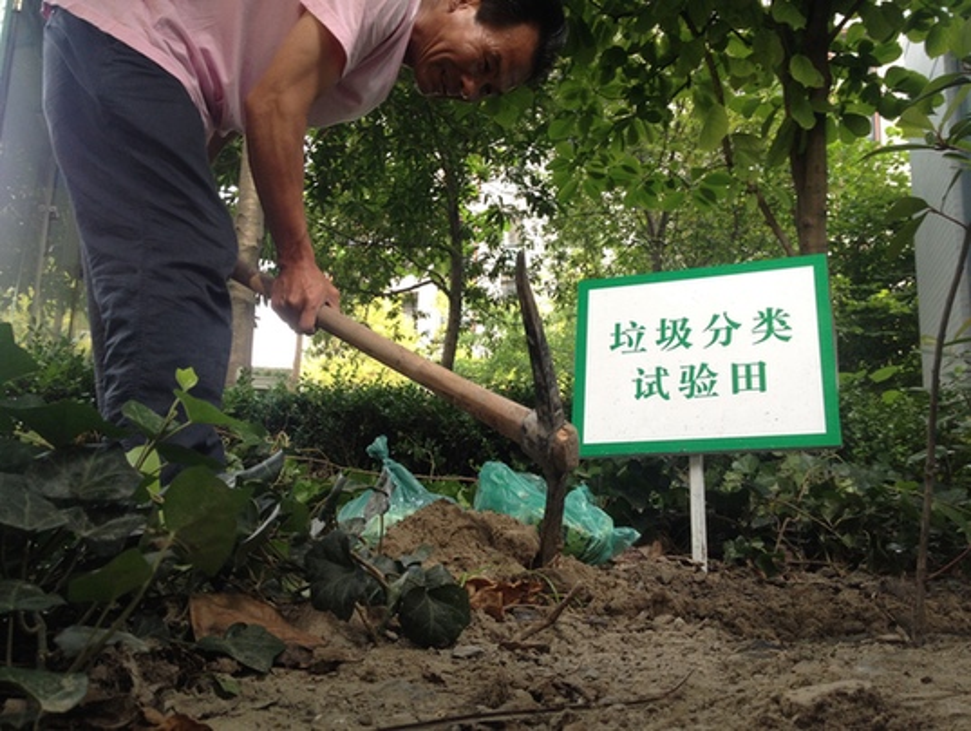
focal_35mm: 35
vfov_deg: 40.8
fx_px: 983
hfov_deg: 52.6
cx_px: 486
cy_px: 366
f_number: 2.4
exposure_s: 1/120
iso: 80
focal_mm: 4.28
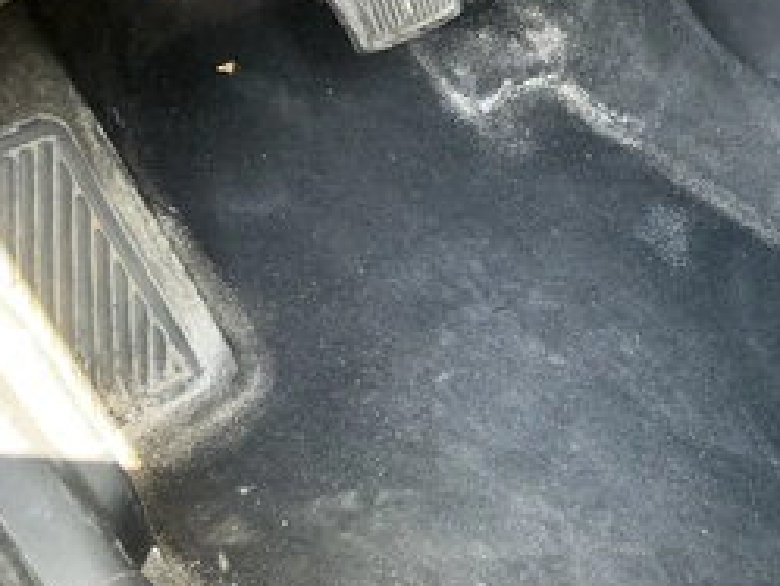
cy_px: 323
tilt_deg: -50.5
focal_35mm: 45
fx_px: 1014
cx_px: 617
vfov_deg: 32.2
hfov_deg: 40.4
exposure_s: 1/60
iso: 125
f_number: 1.8
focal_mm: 3
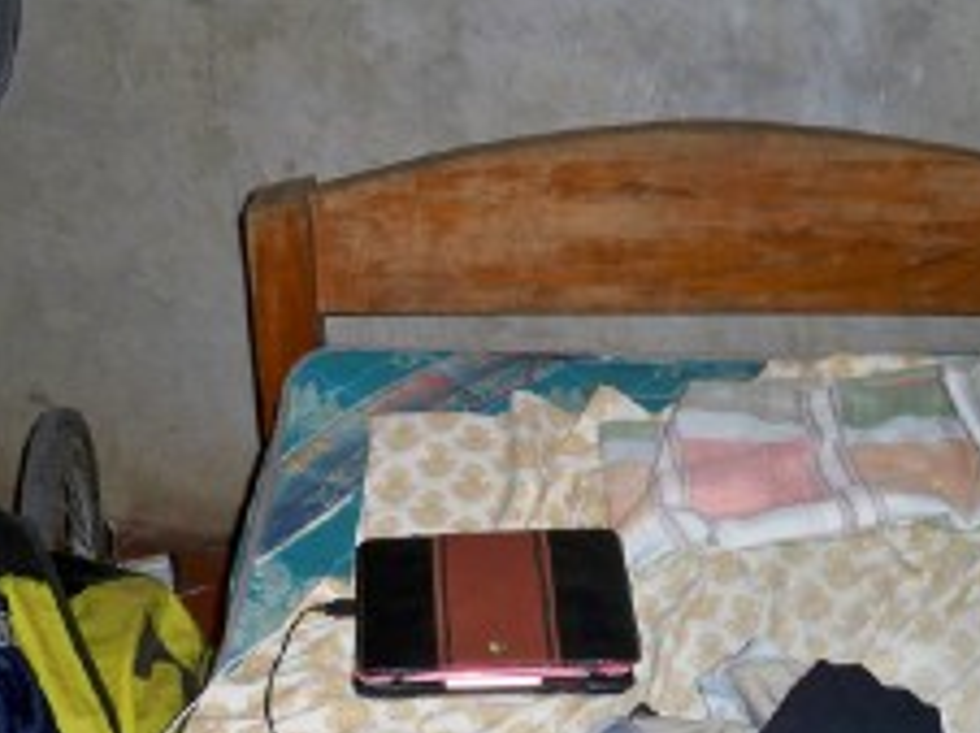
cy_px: 438
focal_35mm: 62
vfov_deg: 23.6
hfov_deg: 31.2
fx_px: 1753
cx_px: 447
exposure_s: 1/60
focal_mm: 6.3
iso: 200
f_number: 3.1
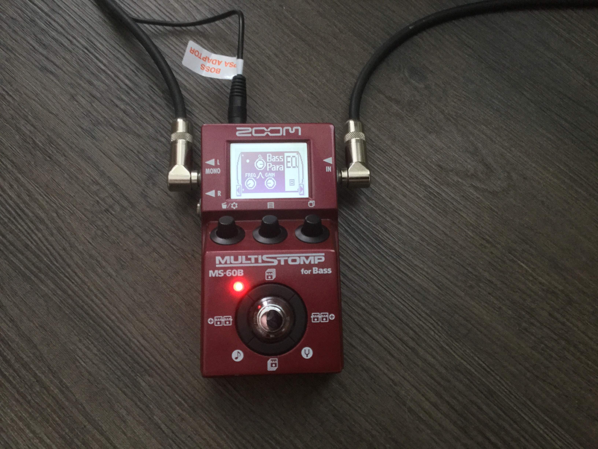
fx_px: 536
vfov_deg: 45.4
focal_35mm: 31
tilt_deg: -74.7
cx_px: 299
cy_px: 224
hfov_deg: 58.4
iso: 200
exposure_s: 1/20
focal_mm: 3.3
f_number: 2.4
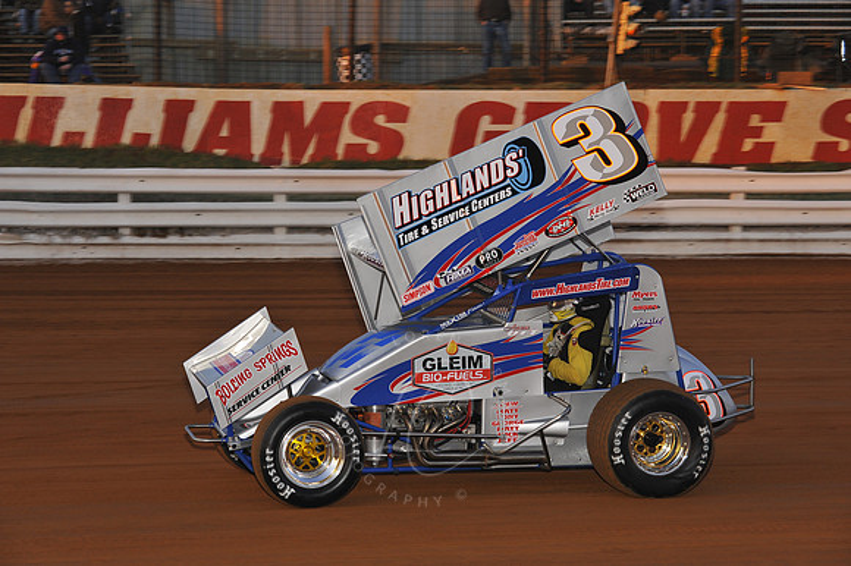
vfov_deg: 13.0
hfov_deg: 19.5
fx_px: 2481
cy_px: 283
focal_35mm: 105
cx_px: 426
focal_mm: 105
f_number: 8
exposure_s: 1/250
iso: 640
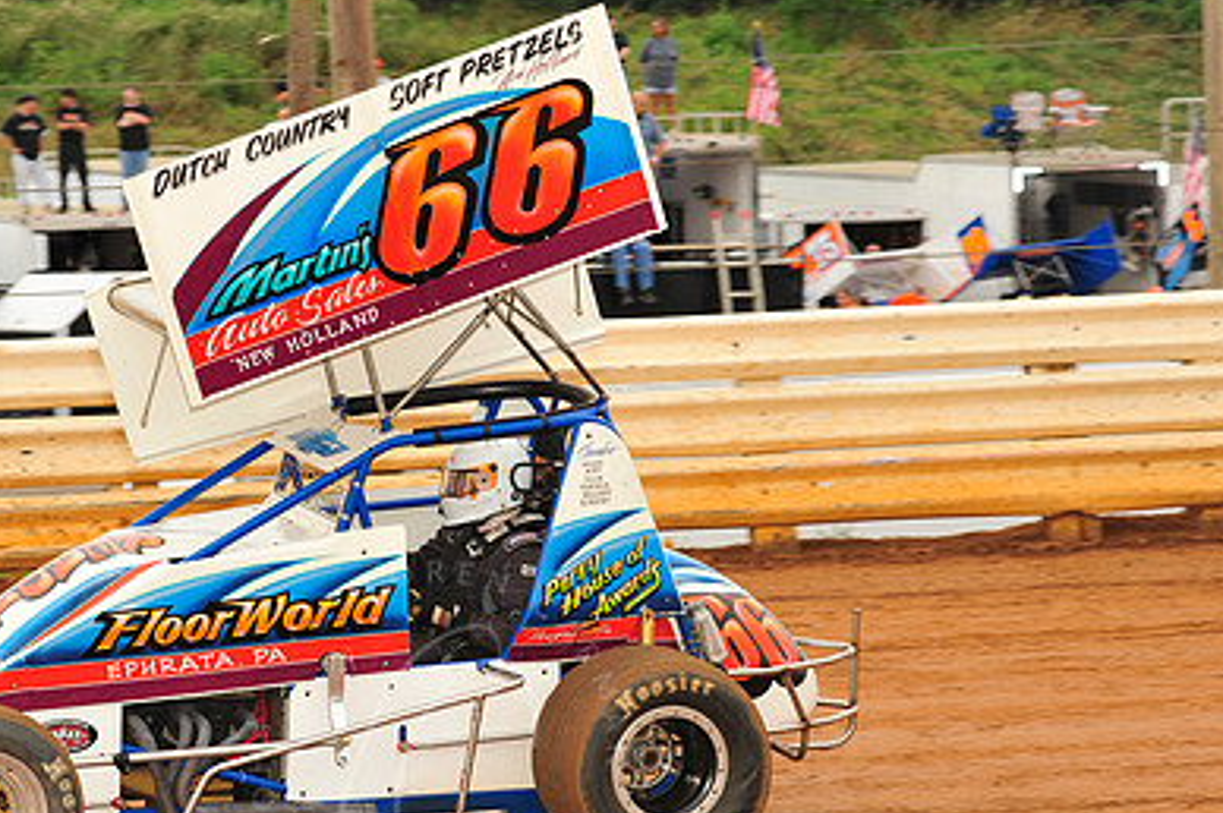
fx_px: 6856
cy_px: 460
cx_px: 435
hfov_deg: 10.2
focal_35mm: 202
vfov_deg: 6.8
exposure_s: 1/320
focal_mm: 135
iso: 640
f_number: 7.1
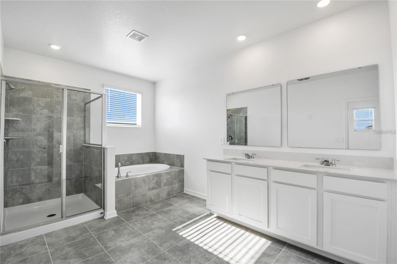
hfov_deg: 100.4
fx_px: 165
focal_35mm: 15
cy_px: 132
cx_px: 198
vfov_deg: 77.3
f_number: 7.1
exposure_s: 1/25
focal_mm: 10
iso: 100
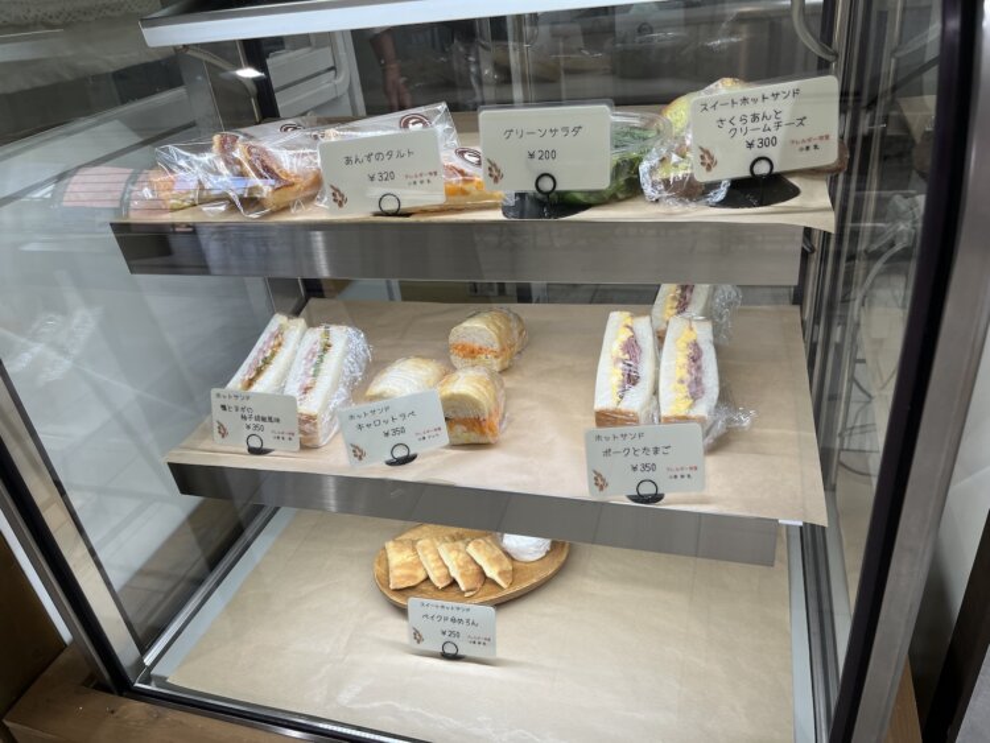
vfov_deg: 53.1
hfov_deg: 67.3
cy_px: 372
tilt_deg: -30.5
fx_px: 744
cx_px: 495
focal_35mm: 26
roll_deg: +8.1
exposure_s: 1/231
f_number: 1.6
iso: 40
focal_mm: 5.1
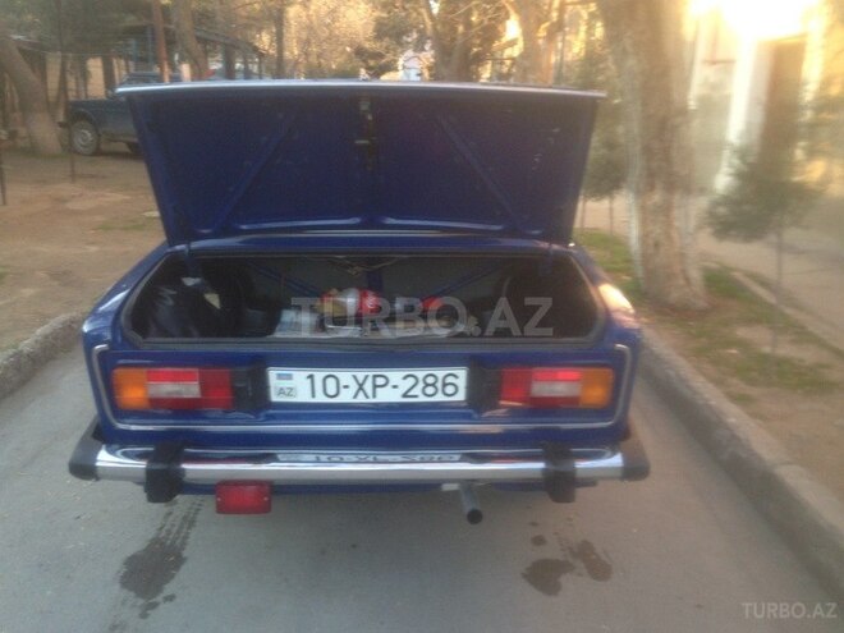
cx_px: 422
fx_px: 805
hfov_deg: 55.4
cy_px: 316
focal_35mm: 33
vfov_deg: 42.9
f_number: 2.4
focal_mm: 4.12
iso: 64
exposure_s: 1/60
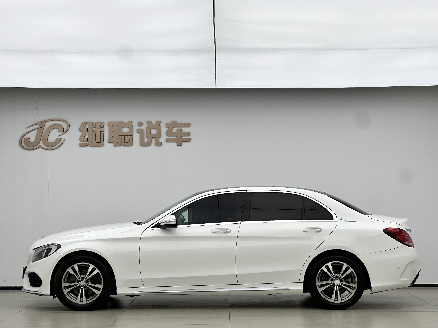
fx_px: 974
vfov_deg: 19.1
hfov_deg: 25.3
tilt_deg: +2.7
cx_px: 219
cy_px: 164
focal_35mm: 77
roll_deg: +0.3
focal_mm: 9
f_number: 2.8
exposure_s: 1/160
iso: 32
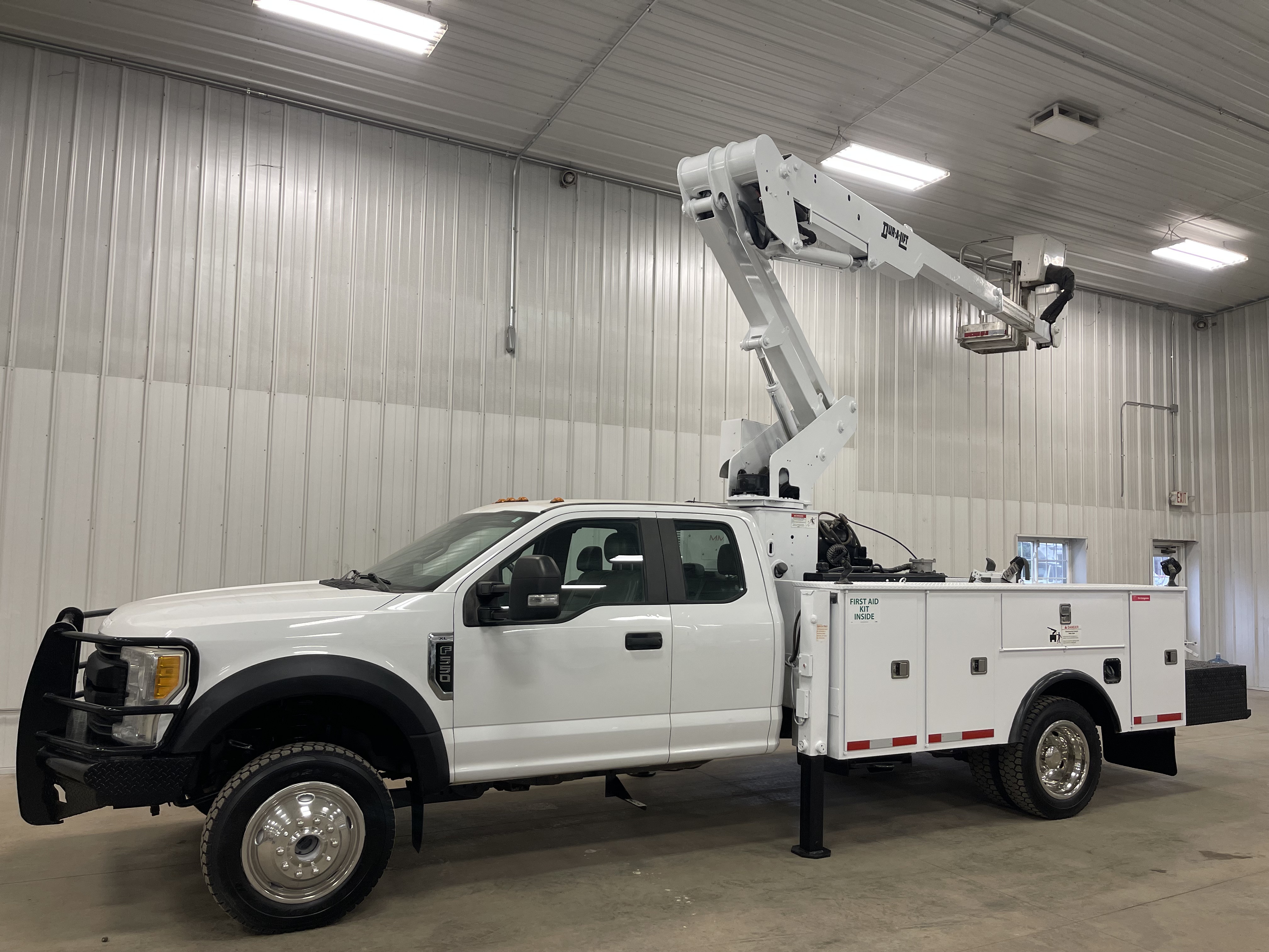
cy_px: 476
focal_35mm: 25
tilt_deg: +3.8
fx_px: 916
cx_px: 634
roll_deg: -1.2
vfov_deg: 54.9
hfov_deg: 69.4
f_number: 1.6
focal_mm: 5.1
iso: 125
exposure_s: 1/120
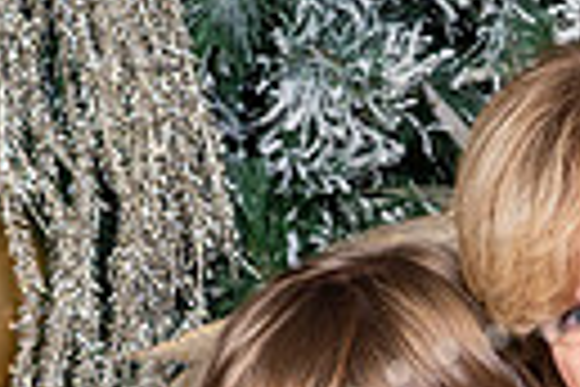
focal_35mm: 383
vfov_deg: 3.6
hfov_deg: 5.4
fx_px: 6170
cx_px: 593
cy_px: 738
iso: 400
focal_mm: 85
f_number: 8
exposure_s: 1/125
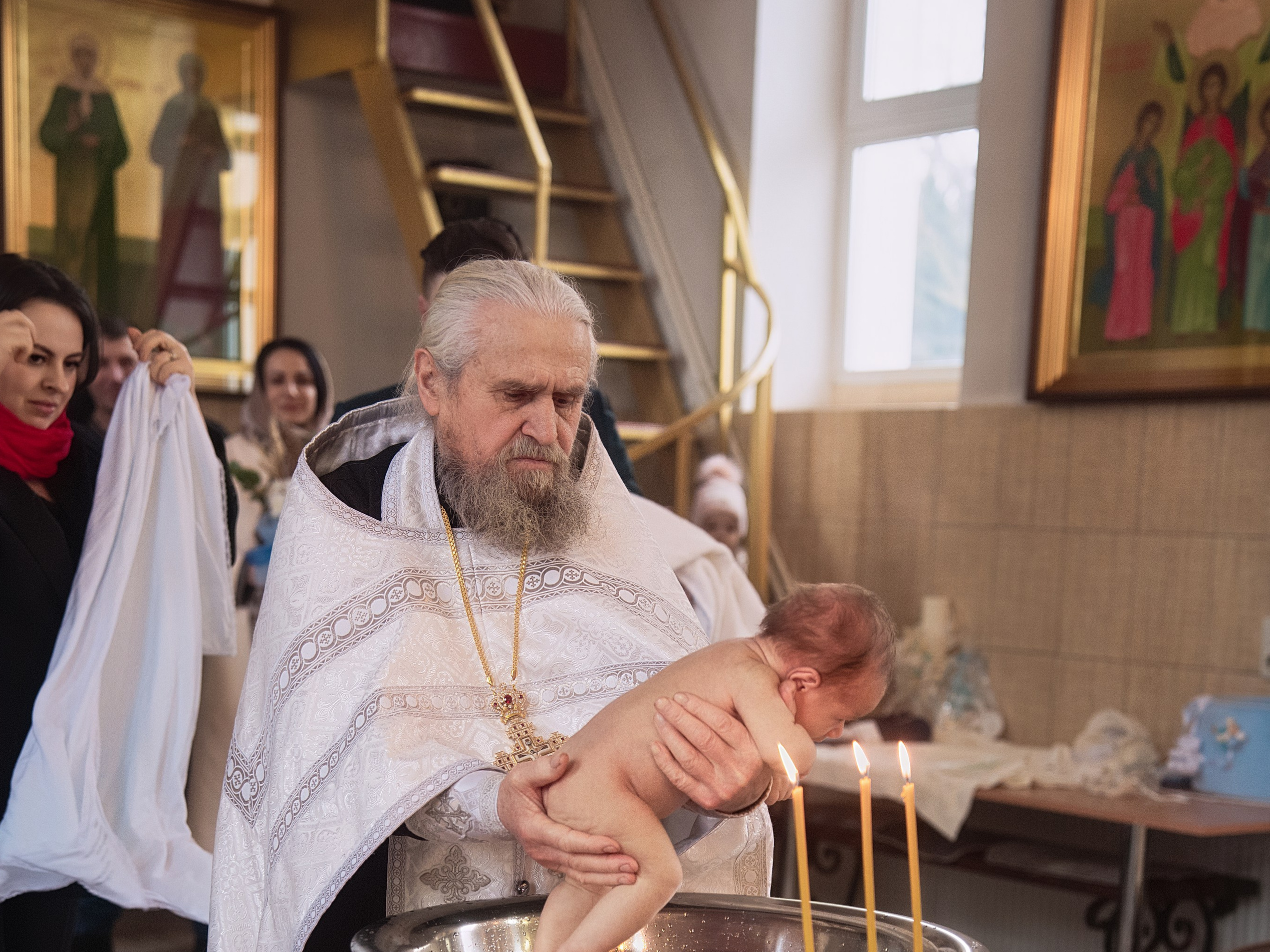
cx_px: 637
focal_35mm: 67
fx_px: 2458
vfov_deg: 21.7
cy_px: 728
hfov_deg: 29.0
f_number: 2.8
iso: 1250
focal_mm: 46
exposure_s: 1/250
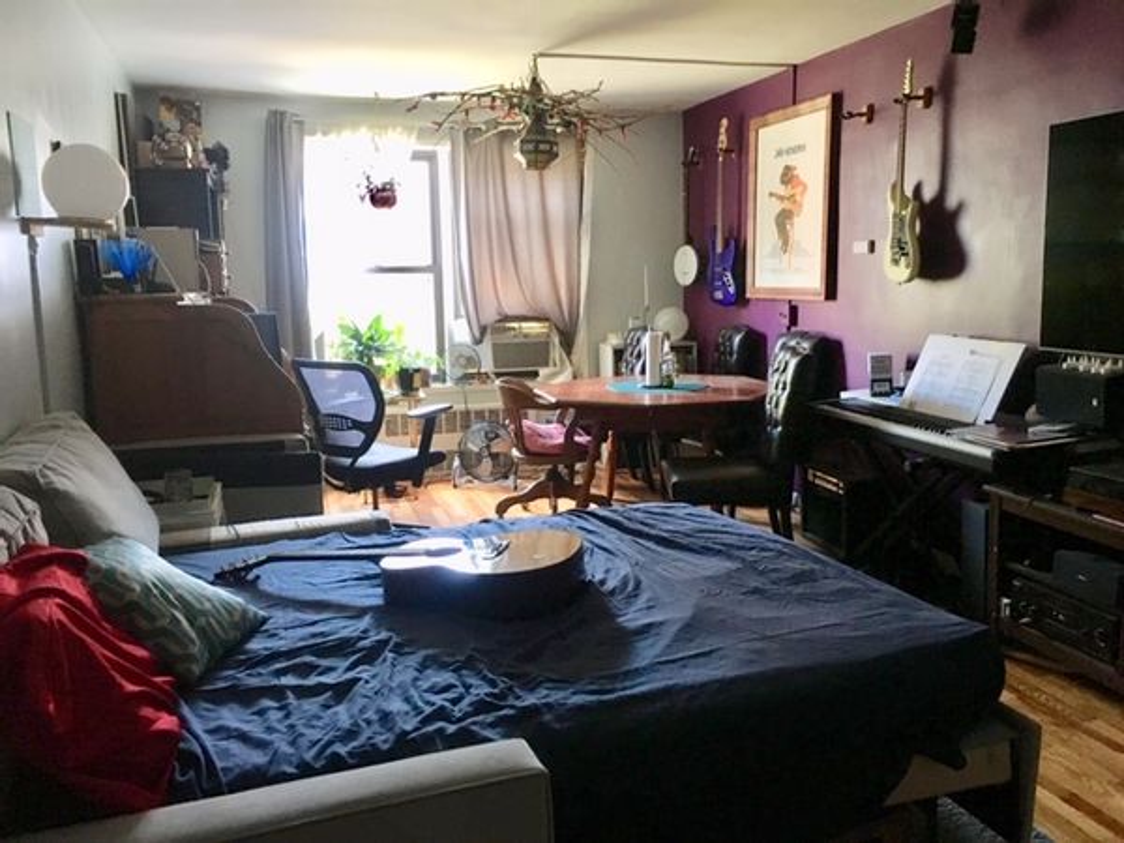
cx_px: 562
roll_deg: +0.8
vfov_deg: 48.2
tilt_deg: -8.4
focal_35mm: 29
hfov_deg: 61.7
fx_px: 942
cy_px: 422
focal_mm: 4.15
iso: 200
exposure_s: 1/20
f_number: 2.2
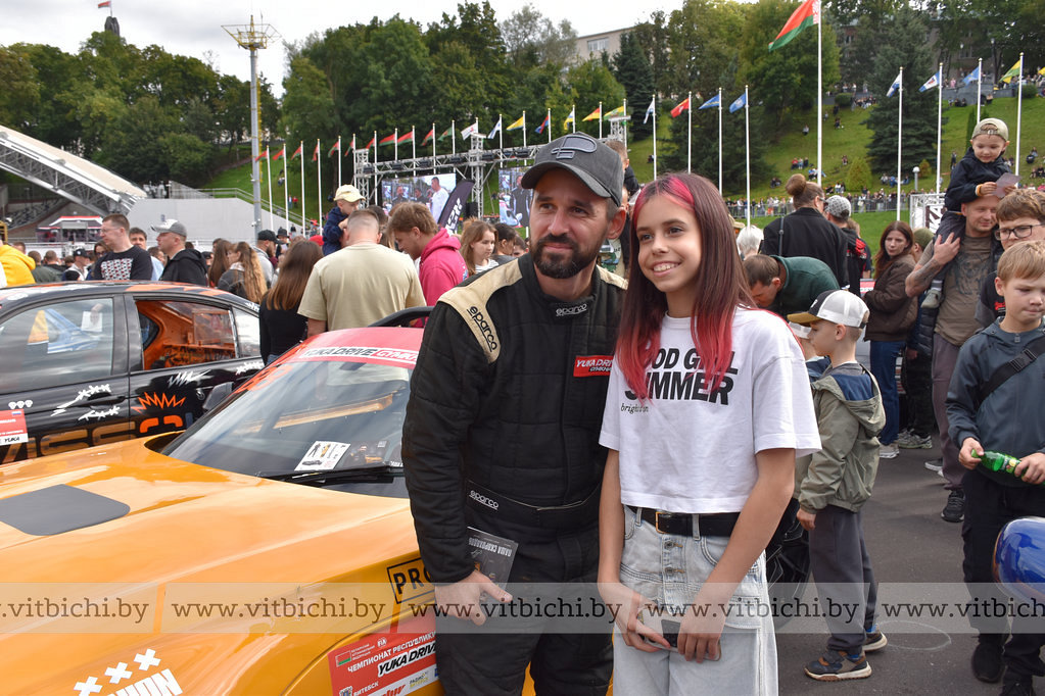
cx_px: 522
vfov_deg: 43.6
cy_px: 348
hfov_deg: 61.9
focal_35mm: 30
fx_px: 871
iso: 200
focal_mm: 20
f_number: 8
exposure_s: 1/250
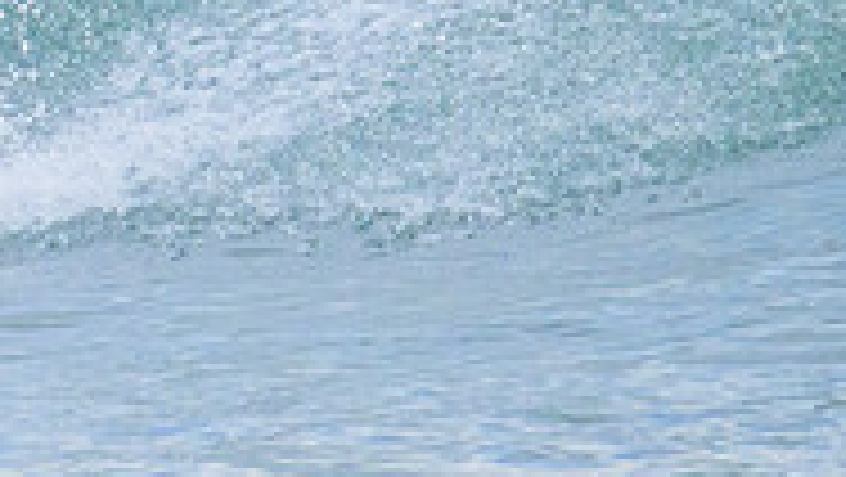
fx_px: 79479
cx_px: -480
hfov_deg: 0.6
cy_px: -192
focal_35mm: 3541
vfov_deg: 0.3
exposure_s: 1/2000
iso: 2500
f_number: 13
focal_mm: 800
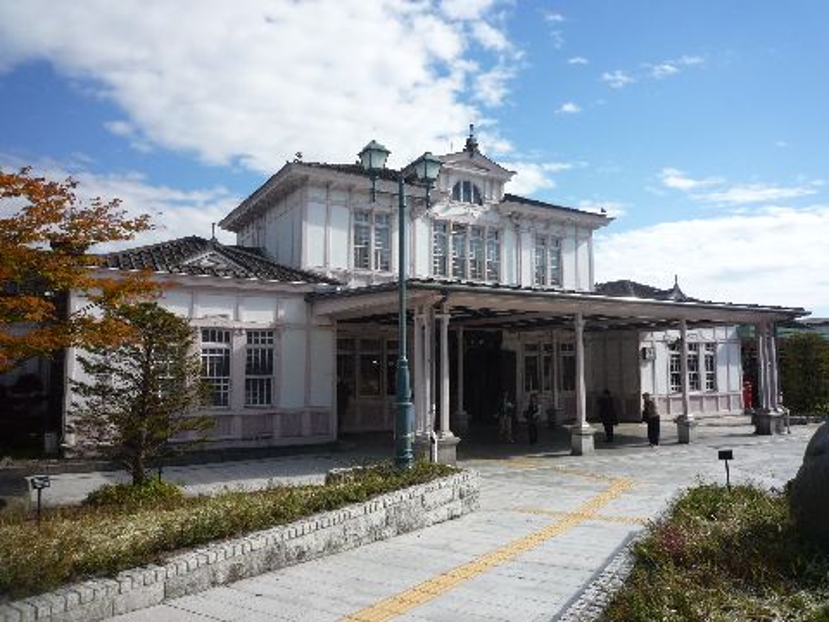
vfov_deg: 54.9
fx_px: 599
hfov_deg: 69.4
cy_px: 311
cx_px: 414
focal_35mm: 25
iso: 100
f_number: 4
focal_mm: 4.4
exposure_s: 1/800
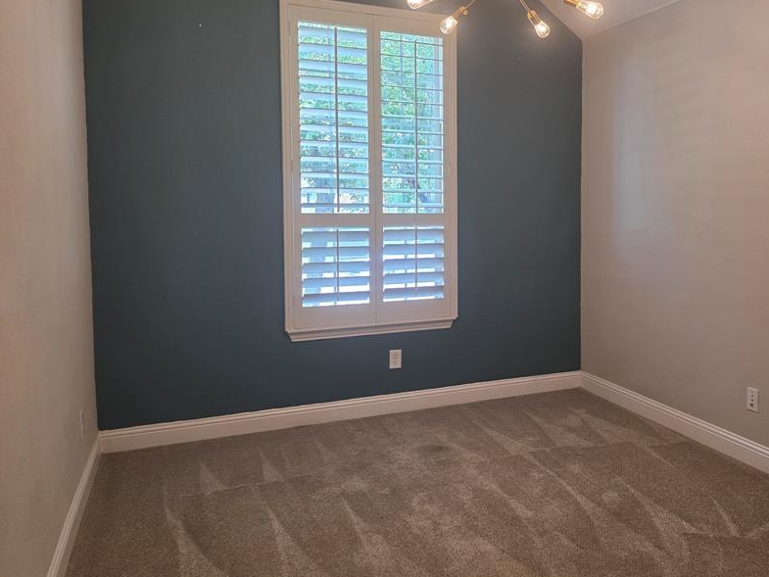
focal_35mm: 30
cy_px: 246
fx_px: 667
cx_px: 497
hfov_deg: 58.9
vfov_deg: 46.7
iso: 200
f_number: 1.7
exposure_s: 1/120
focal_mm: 6.3
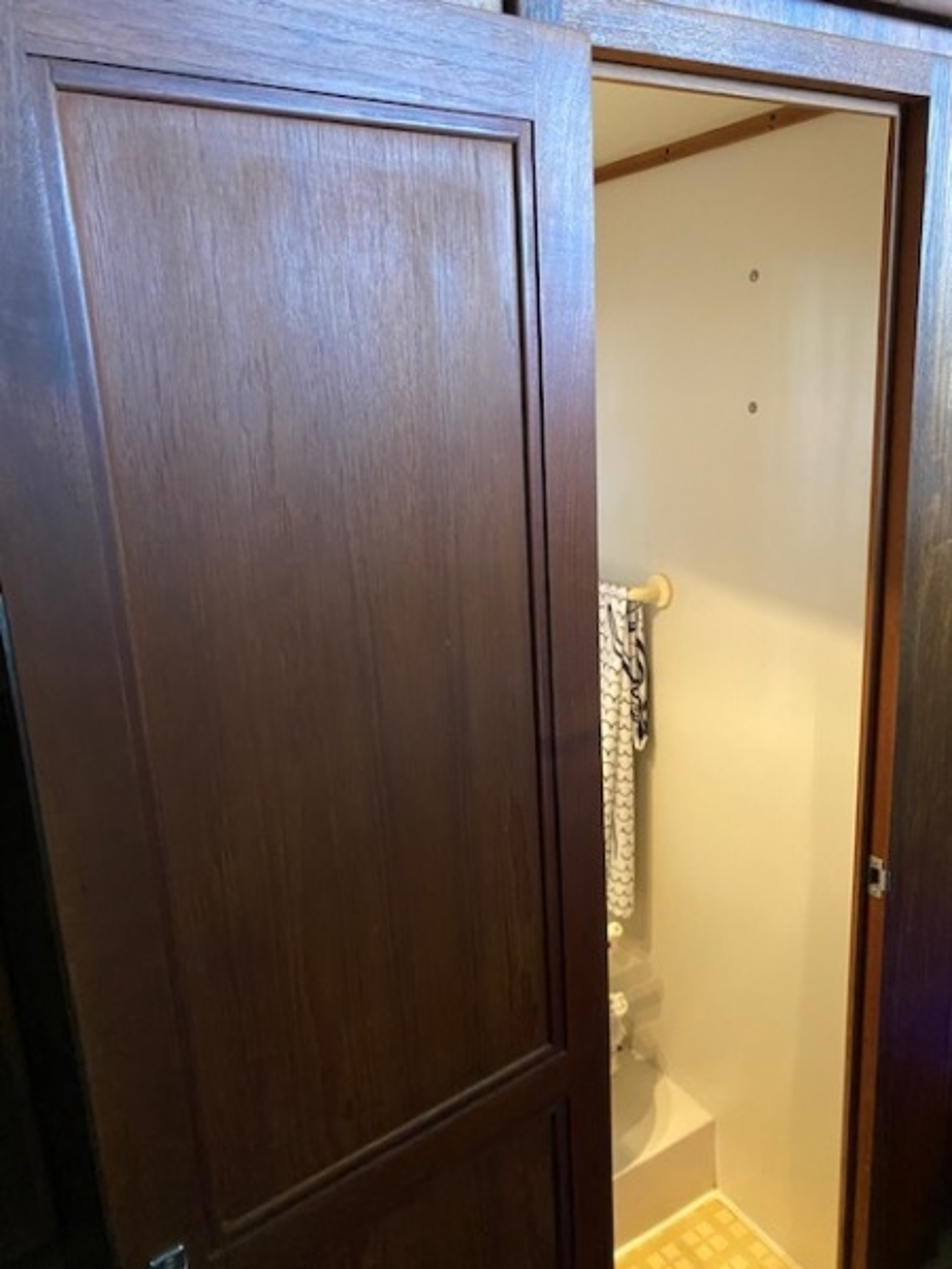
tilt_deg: -15.0
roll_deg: +2.3
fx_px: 953
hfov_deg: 53.1
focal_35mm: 26
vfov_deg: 67.3
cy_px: 634
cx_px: 476
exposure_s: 1/40
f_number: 1.8
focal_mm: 4.25
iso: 500
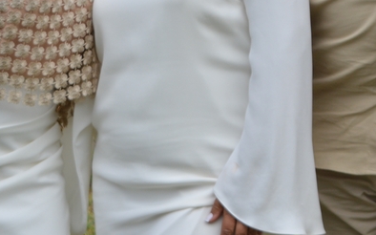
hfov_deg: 12.2
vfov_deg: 7.6
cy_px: -147
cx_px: 434
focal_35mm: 169
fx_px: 1731
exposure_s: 1/125
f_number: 5.6
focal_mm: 34
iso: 200
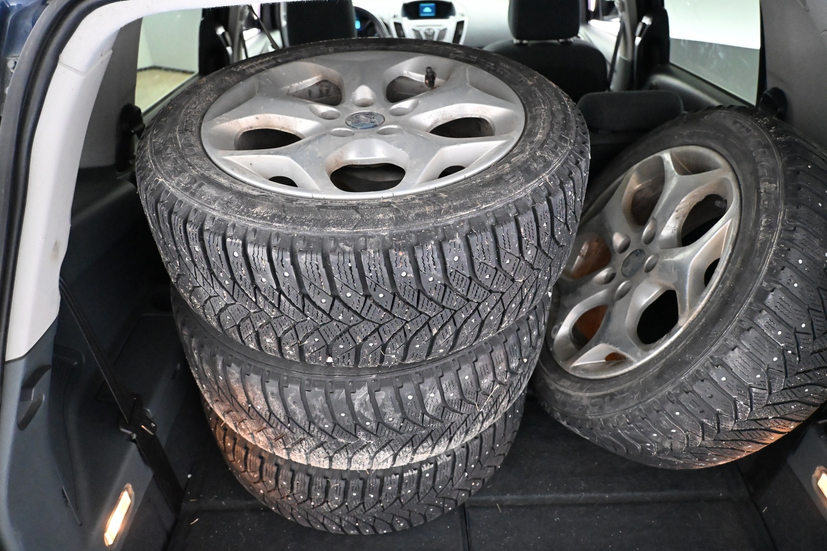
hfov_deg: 68.9
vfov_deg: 49.1
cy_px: 276
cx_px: 414
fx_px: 603
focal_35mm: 26
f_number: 3.5
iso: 9000
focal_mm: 17.5
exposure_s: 1/60
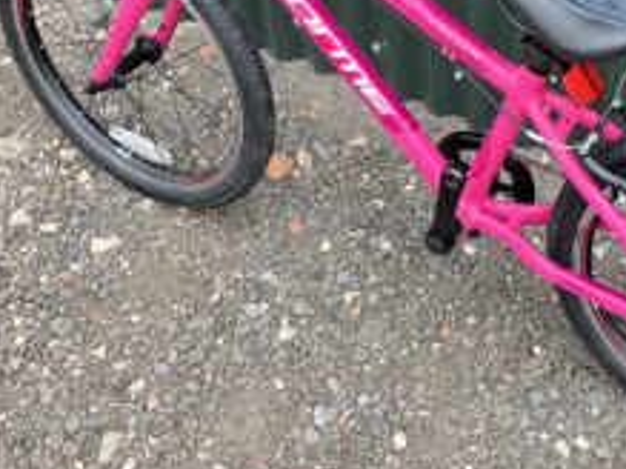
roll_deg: +1.6
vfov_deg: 24.6
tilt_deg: -37.0
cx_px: 497
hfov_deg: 32.9
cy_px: 11
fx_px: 1030
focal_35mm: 57
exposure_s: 1/440
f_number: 1.6
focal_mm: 5.1
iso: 50
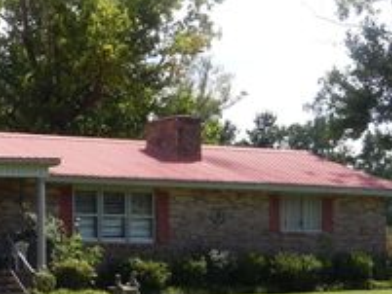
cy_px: 192
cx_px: -23
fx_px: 1269
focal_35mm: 112
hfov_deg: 17.1
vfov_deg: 13.2
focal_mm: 8.1
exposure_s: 1/400
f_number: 4.6
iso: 100
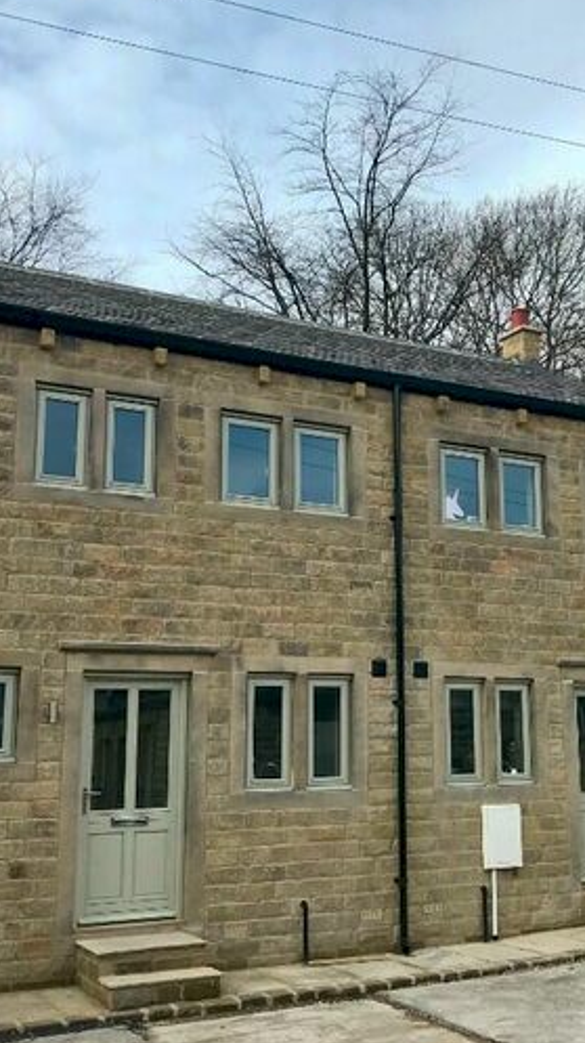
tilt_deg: +10.7
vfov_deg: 47.4
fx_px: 1188
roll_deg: +0.5
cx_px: 415
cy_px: 519
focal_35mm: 43
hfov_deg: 27.4
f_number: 1.8
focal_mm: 3.99
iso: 20
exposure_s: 1/2037
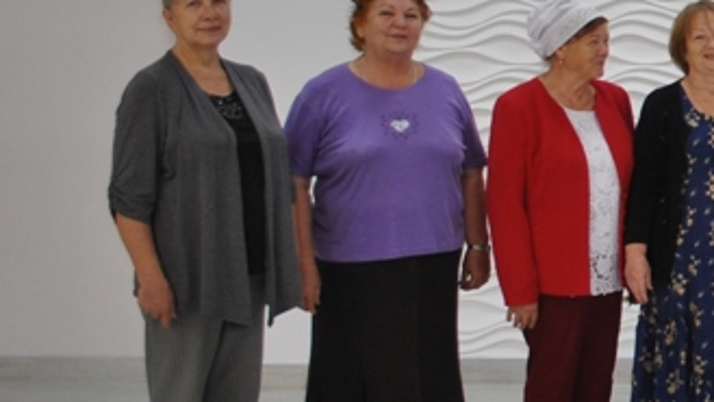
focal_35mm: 103
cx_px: 1135
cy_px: 98
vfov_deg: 11.7
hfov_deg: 18.0
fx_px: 1950
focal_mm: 20
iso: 200
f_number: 3.8
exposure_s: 1/40
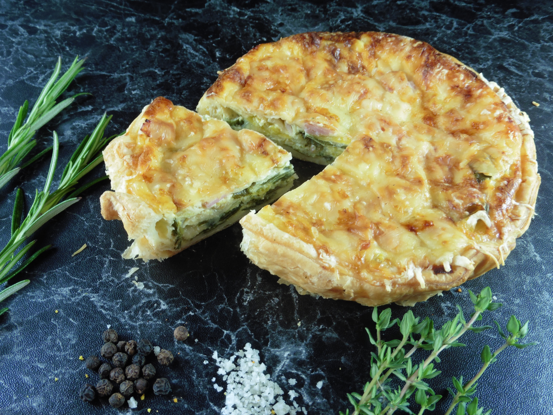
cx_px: 276
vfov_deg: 41.8
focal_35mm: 34
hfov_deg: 54.0
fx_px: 543
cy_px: 208
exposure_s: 1/6
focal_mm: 6.1
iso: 100
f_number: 5.6
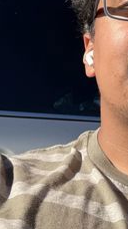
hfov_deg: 13.6
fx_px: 508
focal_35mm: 84
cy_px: 44
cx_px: 187
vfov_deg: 24.9
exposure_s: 1/761
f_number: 1.9
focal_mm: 2.69
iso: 25
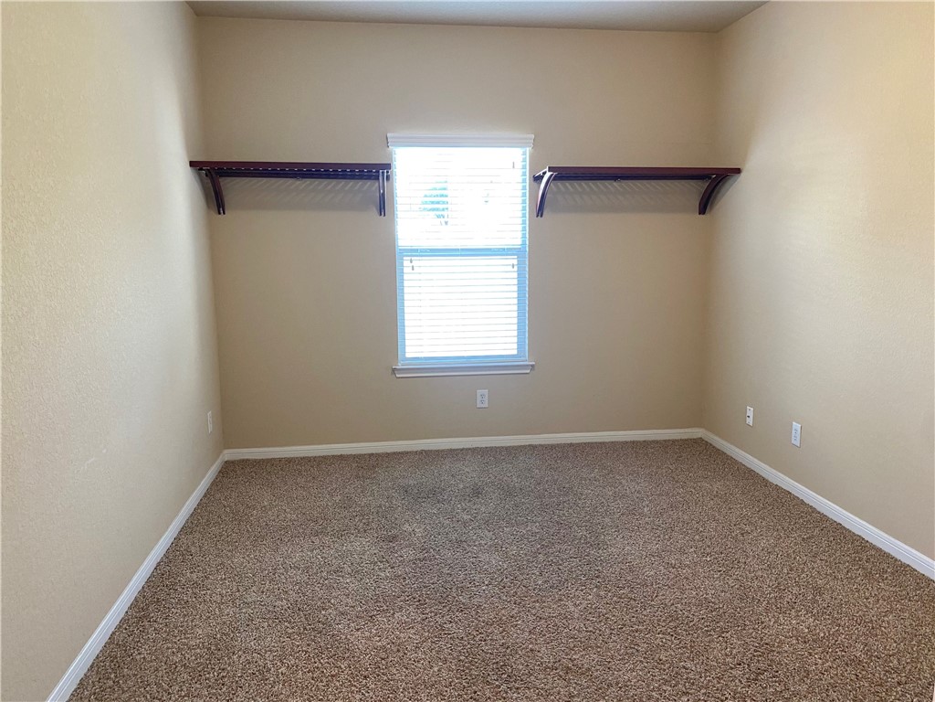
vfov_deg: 53.1
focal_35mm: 26
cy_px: 351
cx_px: 468
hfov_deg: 67.3
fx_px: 702
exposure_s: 1/60
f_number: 1.8
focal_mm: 4.25
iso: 160
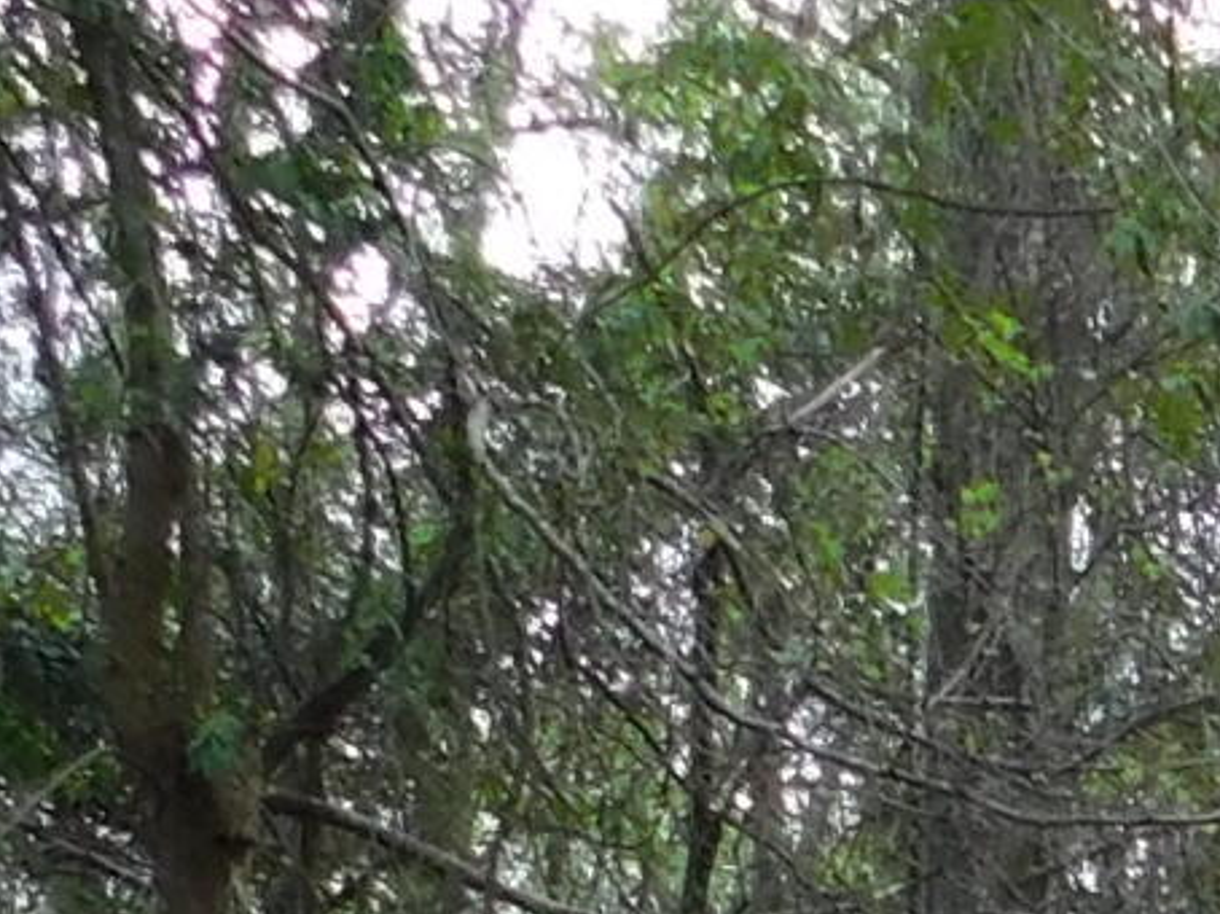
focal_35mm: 152
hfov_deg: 10.9
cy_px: 2610
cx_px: 2953
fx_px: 5354
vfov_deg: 8.4
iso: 125
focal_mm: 4
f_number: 3
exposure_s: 1/320
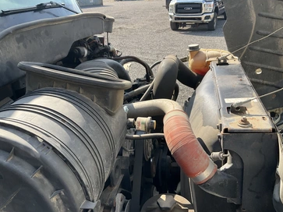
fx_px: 262
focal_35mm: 32
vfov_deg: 44.1
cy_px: 108
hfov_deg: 56.8
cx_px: 143
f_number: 1.8
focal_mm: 3
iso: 25
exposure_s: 1/593
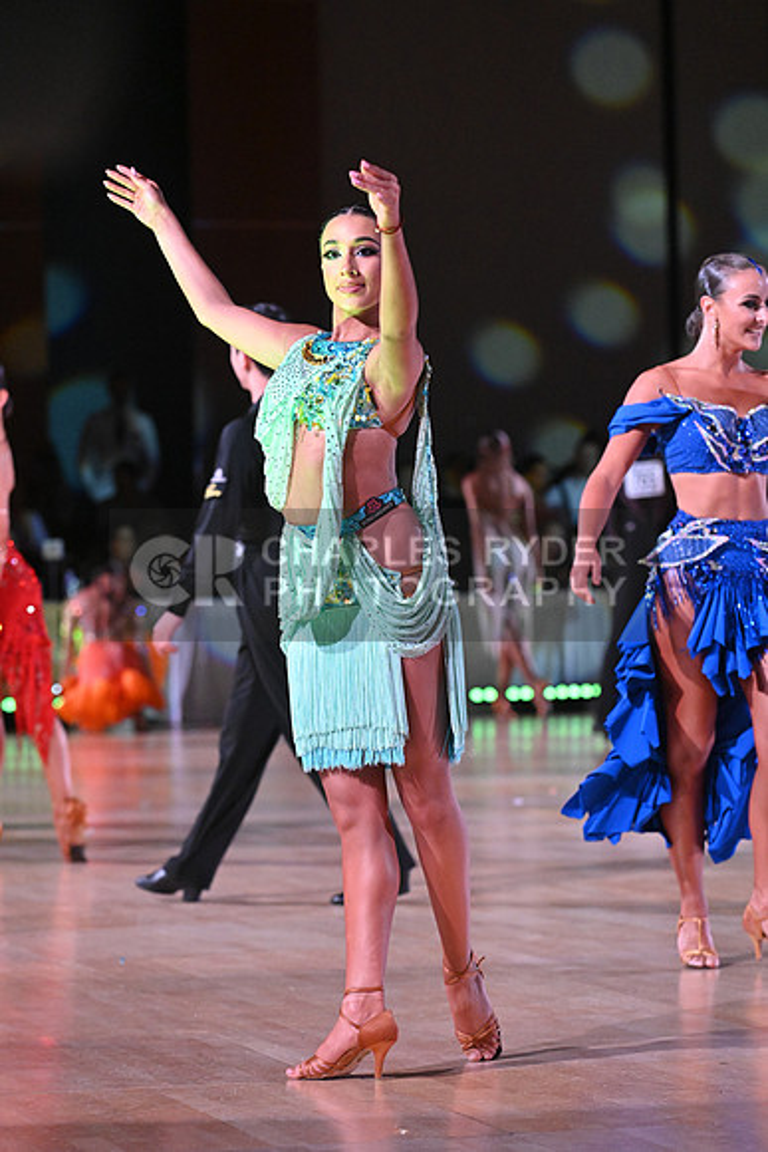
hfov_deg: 9.5
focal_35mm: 145
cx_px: 384
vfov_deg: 14.2
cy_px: 576
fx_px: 4637
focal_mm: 145
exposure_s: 1/400
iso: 5000
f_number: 5
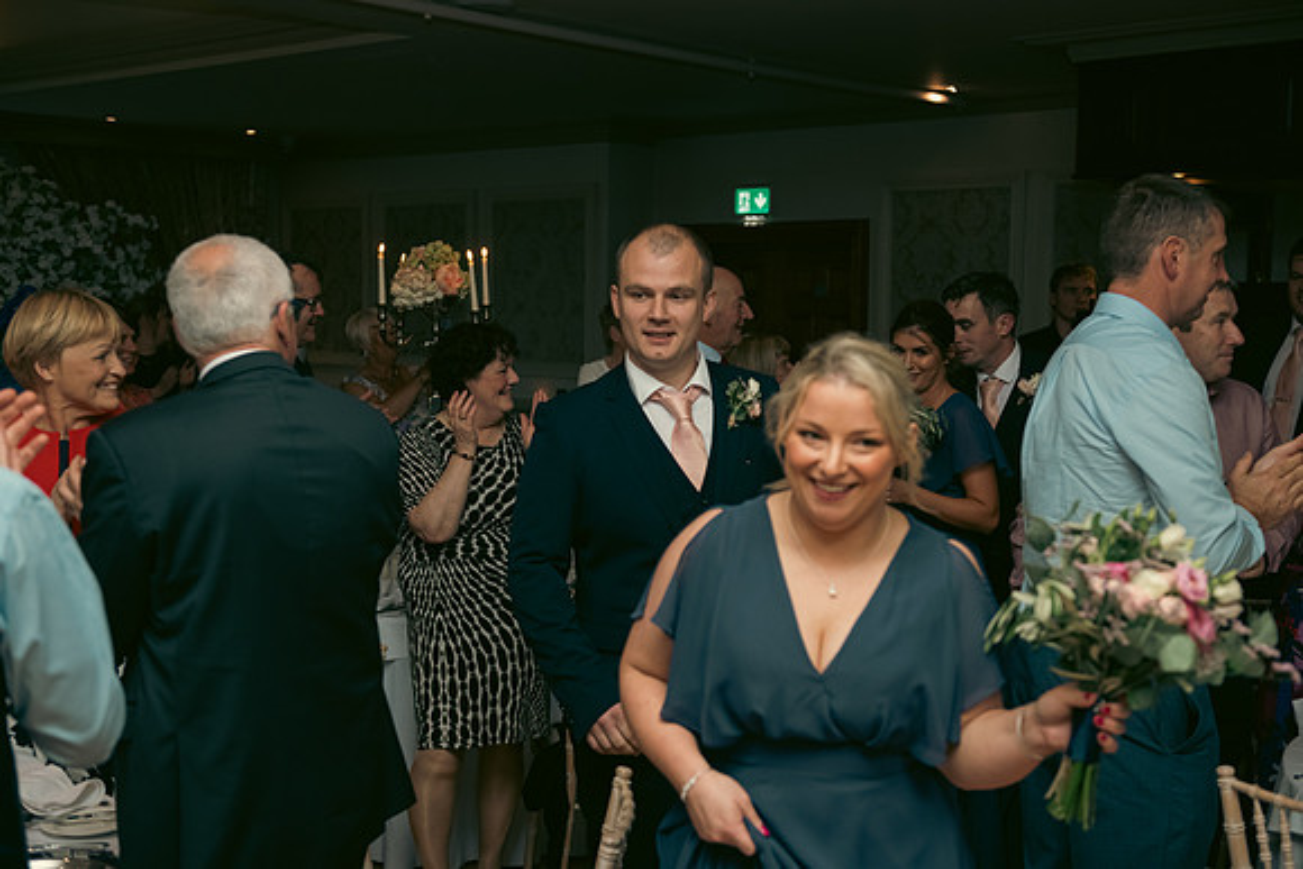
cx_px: 652
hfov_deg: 41.1
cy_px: 434
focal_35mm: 48
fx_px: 1738
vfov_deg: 28.1
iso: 800
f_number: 3.5
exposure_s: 1/160
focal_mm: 48
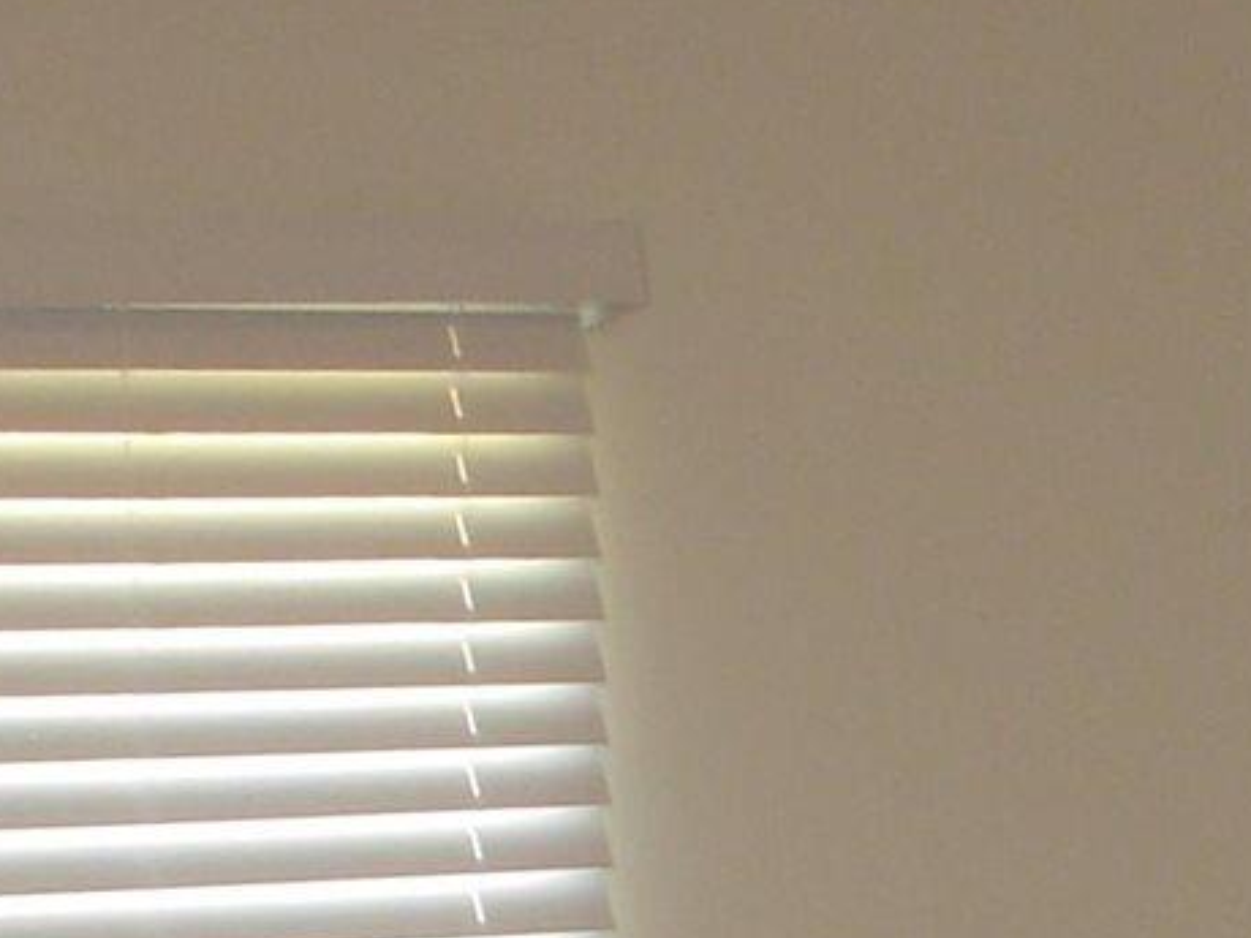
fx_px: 6108
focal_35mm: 169
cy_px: 1358
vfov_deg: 8.6
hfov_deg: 11.6
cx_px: 1069
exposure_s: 1/34.8
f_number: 2.9
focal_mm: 6.3
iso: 122
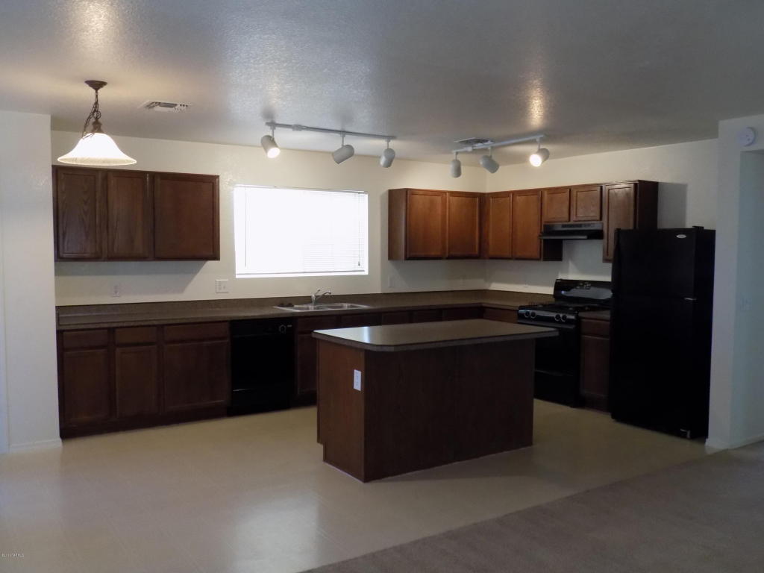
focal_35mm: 30
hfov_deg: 60.0
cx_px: 382
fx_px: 662
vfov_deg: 46.8
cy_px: 286
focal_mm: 5.3
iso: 320
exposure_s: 1/30
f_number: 3.3
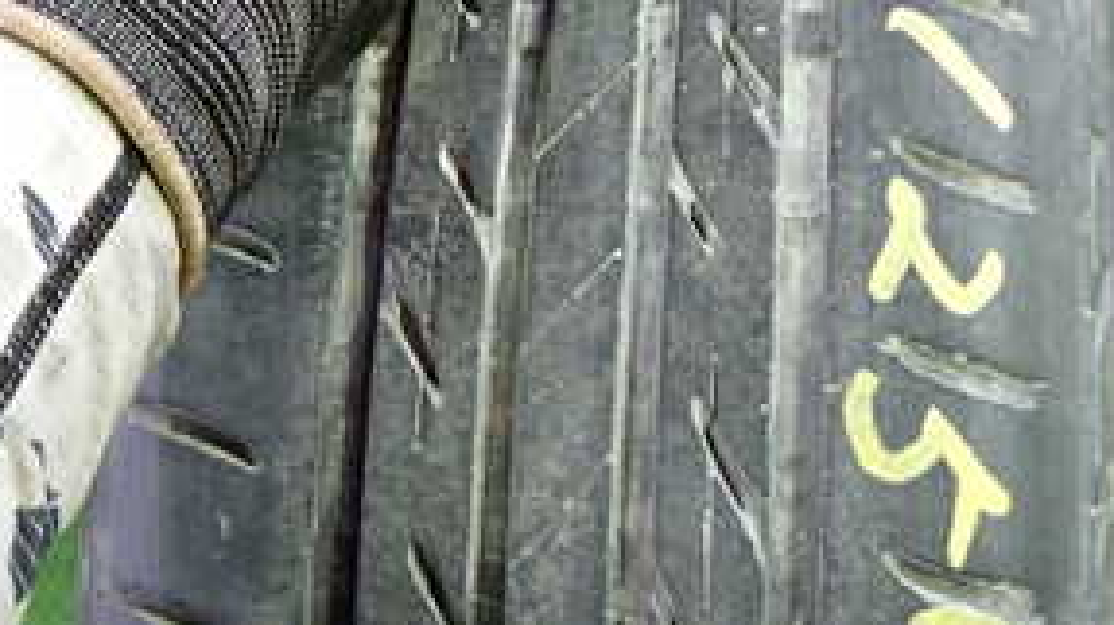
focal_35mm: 57
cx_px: 516
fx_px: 1683
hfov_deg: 36.6
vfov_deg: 20.9
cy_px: 190
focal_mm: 4.5
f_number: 2
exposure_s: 1/30
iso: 400
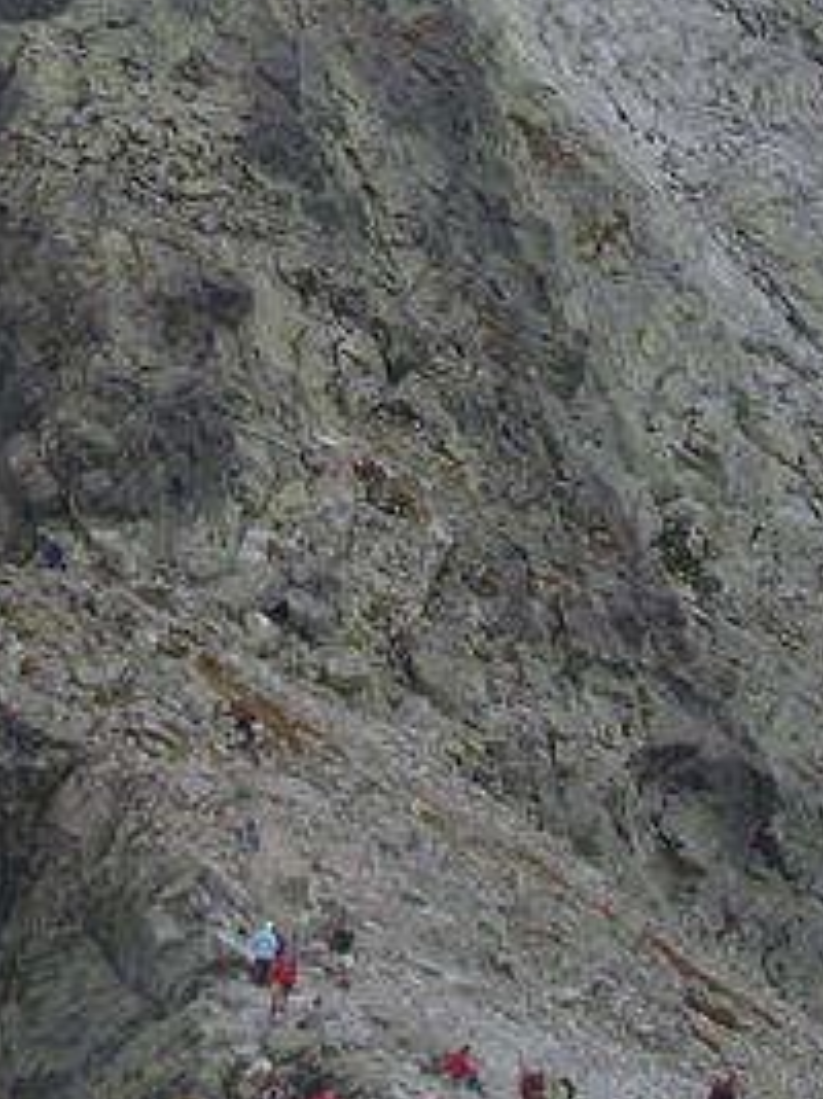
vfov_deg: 20.6
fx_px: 2887
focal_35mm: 91
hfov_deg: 15.9
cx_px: 21
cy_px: -70
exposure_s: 1/145
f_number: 5.6
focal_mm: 5.8
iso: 100
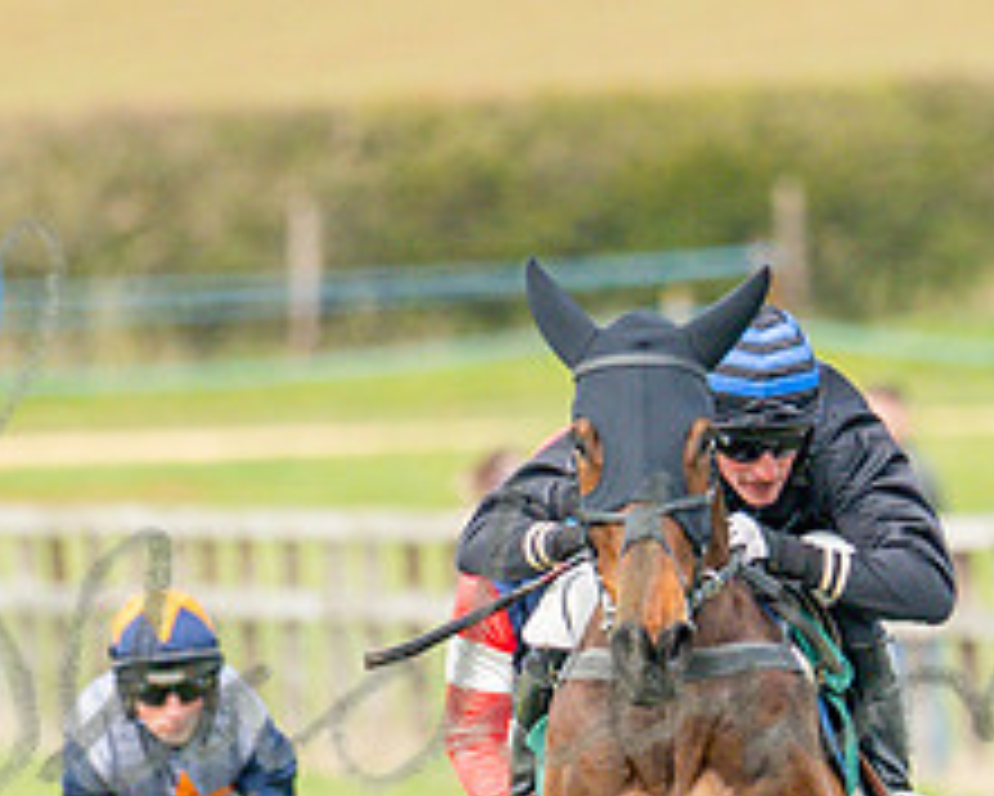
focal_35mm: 2116
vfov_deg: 0.7
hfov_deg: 0.9
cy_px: 299
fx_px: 62277
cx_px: 919
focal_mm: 400
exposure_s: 1/1250
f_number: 4.5
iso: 400
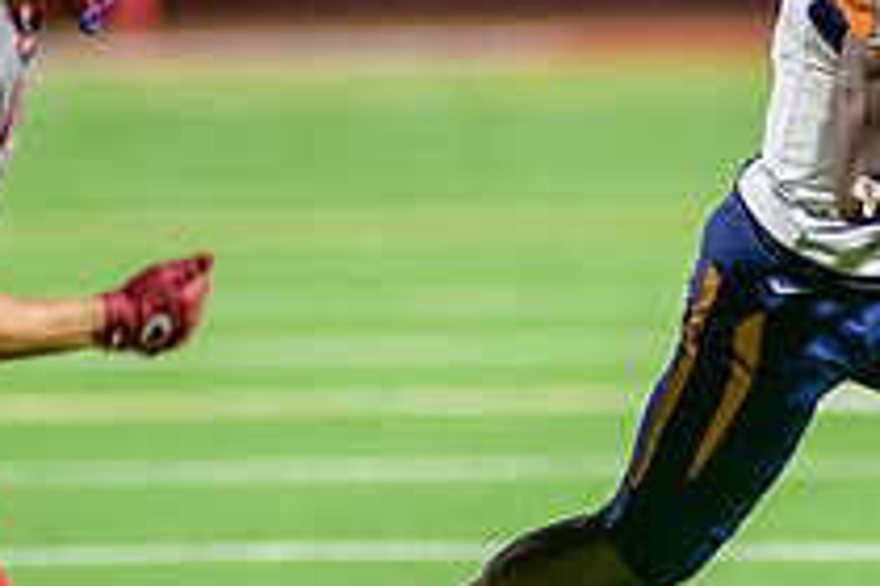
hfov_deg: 2.5
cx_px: 826
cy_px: 232
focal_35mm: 829
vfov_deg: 1.7
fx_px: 20263
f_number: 2.8
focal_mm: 300
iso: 2000
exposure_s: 1/500
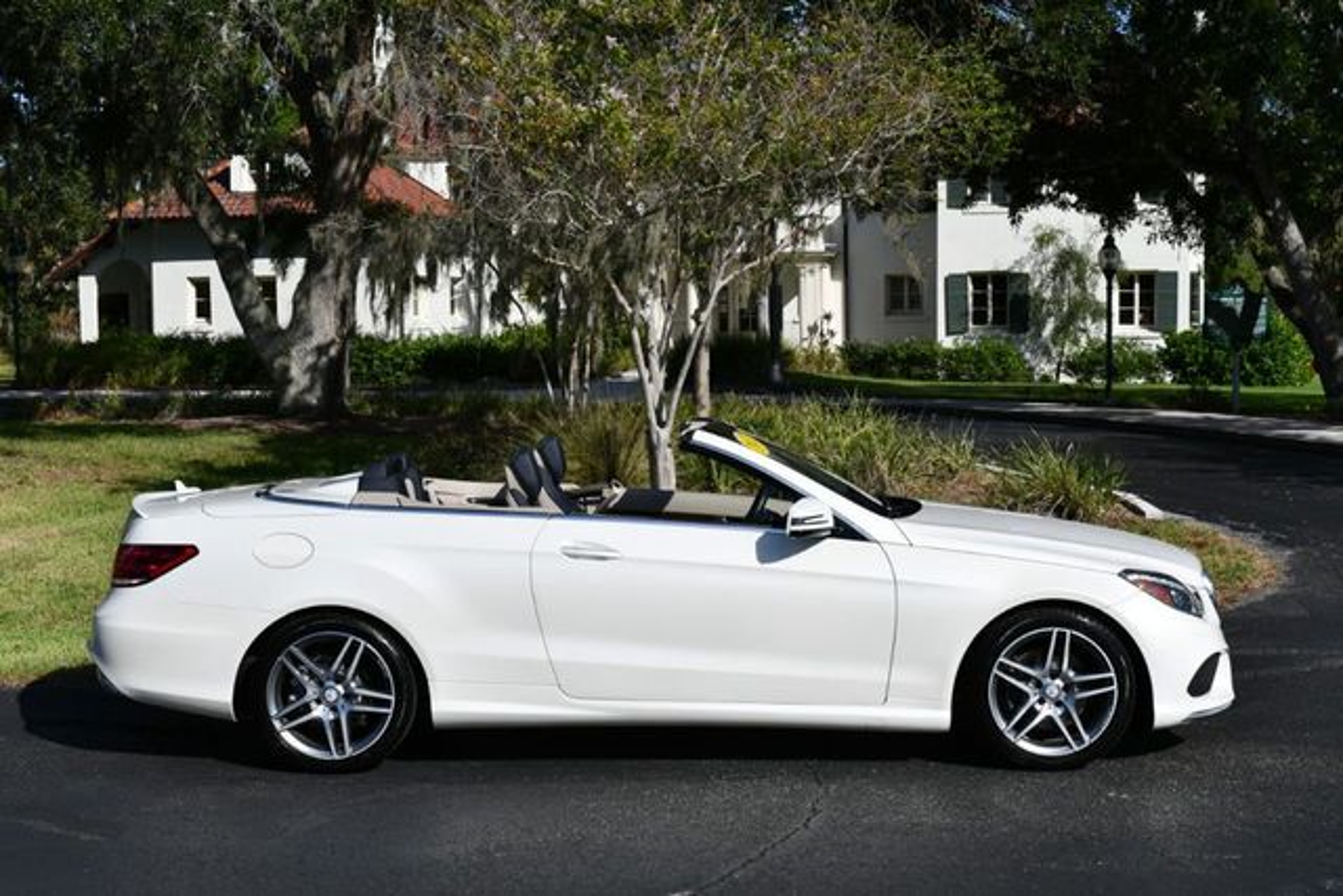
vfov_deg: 25.1
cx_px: 672
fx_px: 2015
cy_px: 448
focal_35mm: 54
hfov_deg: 36.9
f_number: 10
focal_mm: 27
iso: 100
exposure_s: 1/400
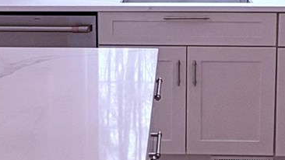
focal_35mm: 96
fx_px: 726
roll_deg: +0.2
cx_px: 141
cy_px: 10
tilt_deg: -9.3
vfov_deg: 12.5
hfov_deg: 22.2
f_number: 2.2
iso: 100
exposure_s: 1/120
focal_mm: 2.22
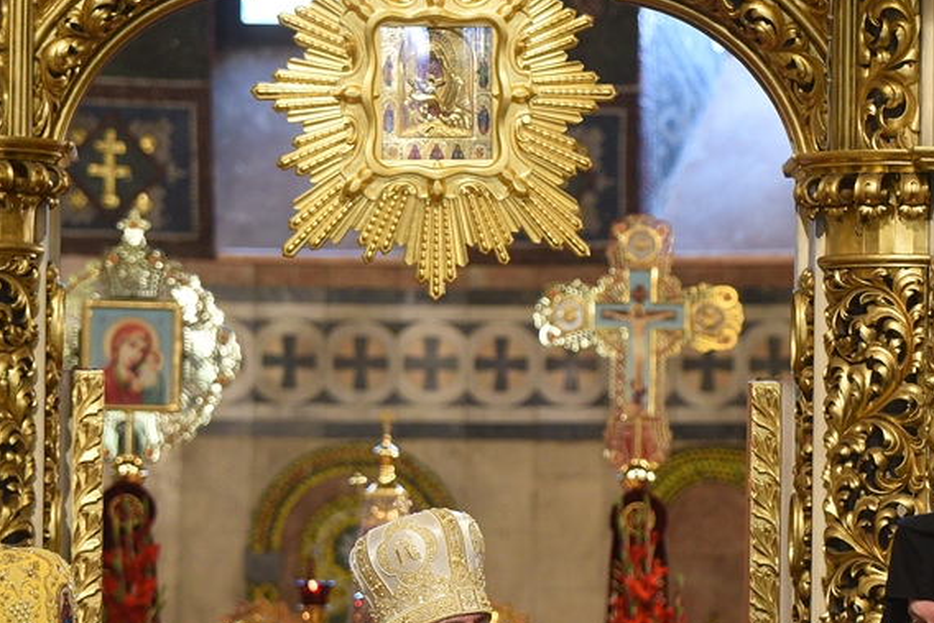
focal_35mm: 230
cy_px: 401
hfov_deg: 8.9
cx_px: 814
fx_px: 5968
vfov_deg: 6.0
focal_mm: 102
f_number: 2.8
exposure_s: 1/160
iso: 1600
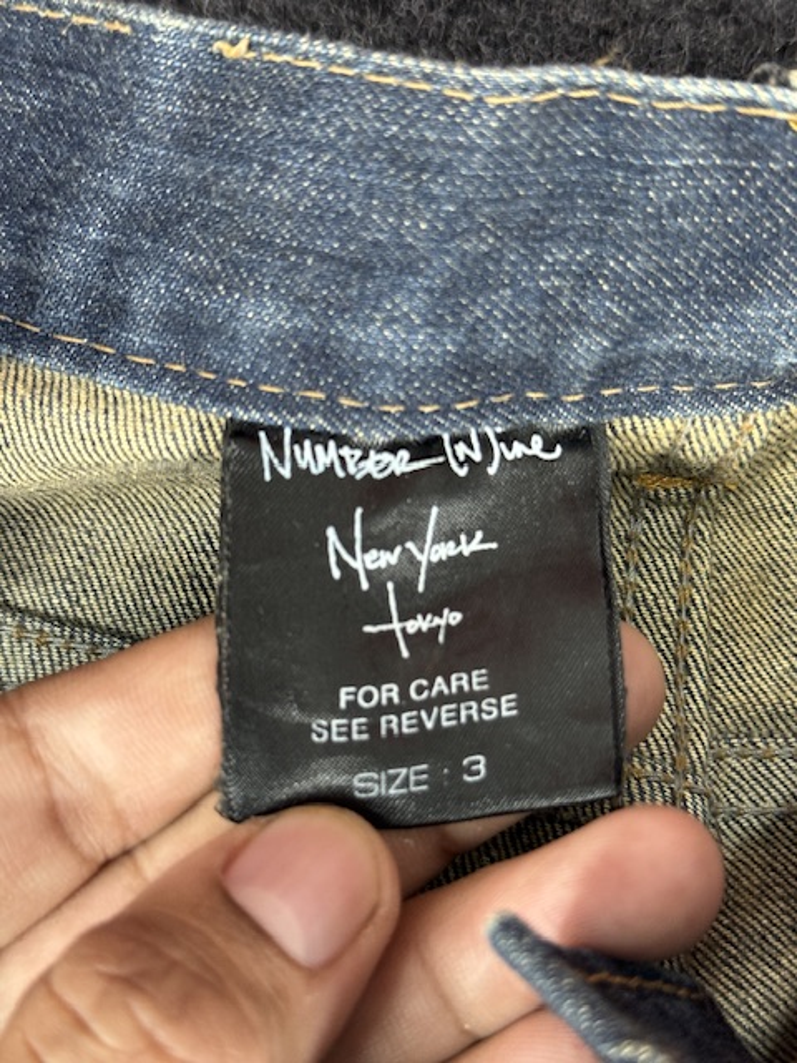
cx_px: 398
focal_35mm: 48
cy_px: 532
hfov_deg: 30.3
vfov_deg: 39.7
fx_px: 1474
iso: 250
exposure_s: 1/33
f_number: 1.78
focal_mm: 6.76
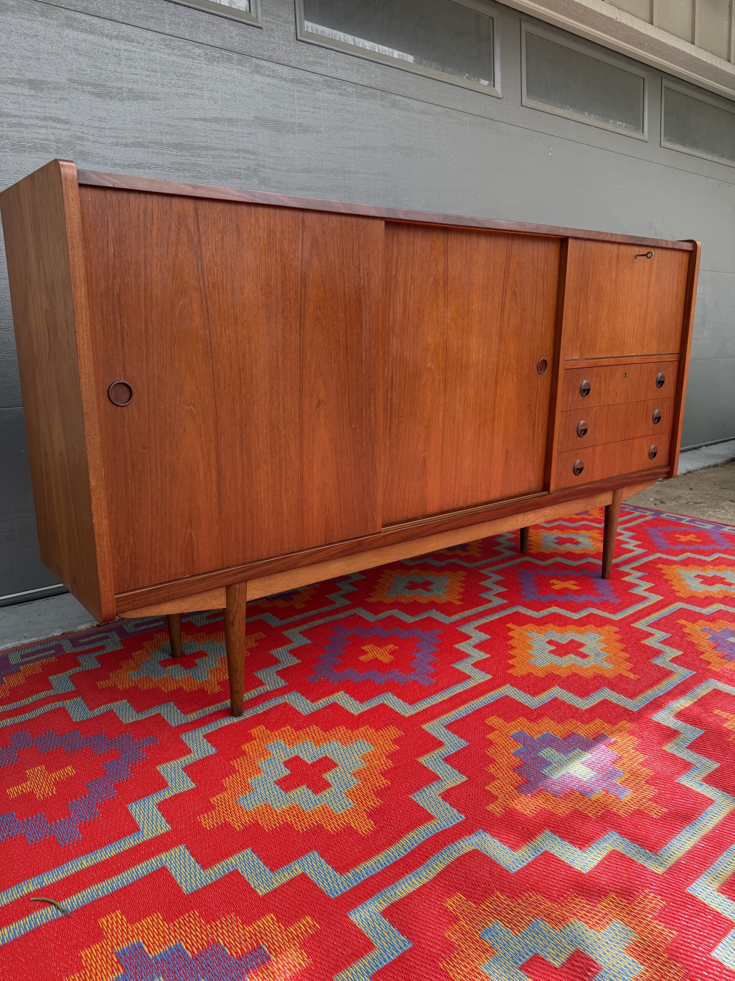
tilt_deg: -10.4
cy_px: 490
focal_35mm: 24
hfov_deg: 56.8
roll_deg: +2.7
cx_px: 368
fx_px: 679
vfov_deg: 71.6
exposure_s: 1/796
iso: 100
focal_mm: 6.76
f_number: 1.78
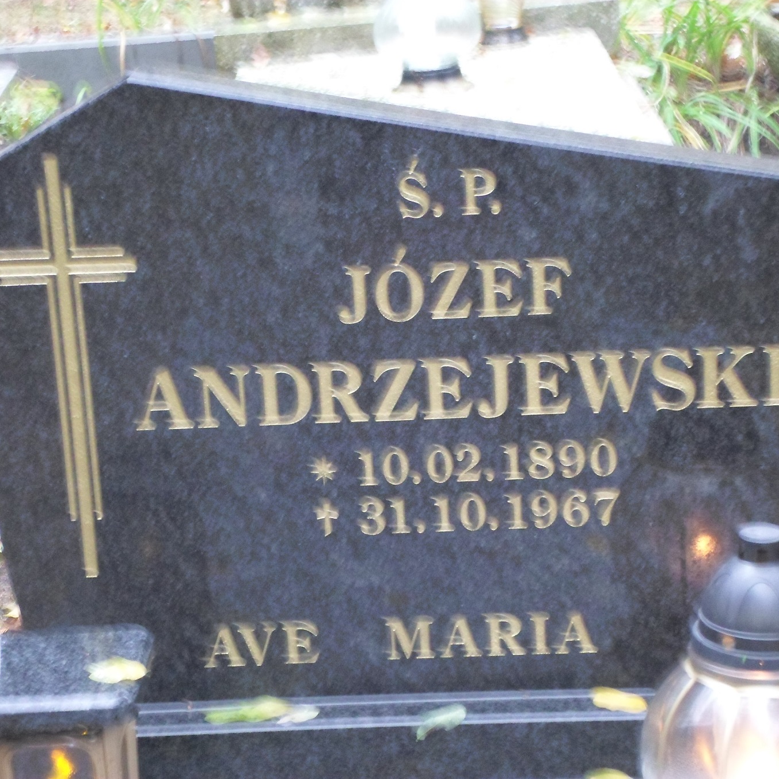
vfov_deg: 18.1
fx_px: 2444
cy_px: 388
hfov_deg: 18.1
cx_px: 411
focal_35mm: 96
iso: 400
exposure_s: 1/8
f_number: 4.7
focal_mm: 14.6
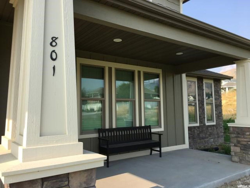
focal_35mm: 29
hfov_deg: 61.7
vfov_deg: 48.2
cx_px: 125
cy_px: 94
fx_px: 209
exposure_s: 1/565
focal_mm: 4.15
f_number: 2.2
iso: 25
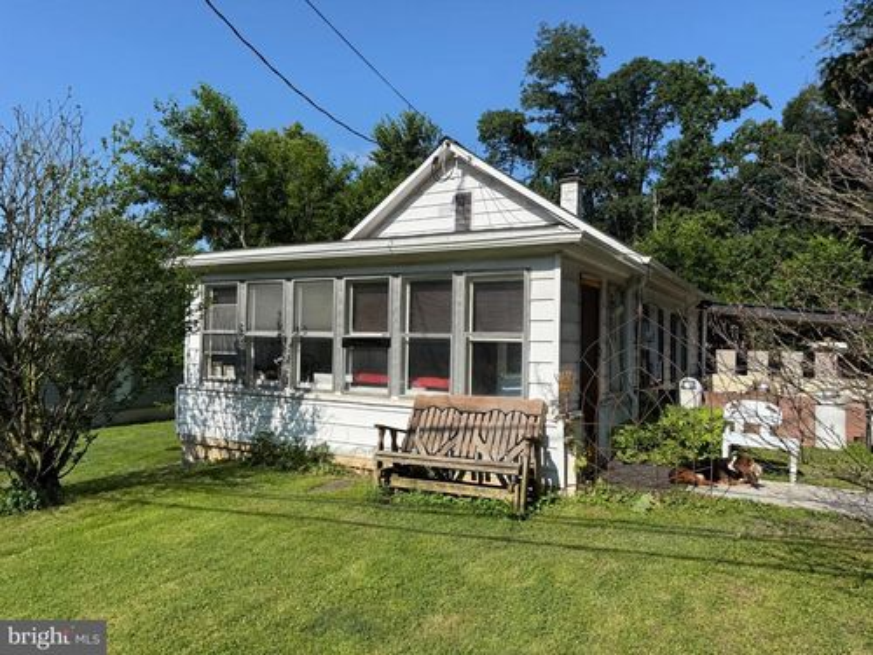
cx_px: 436
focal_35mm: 24
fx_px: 605
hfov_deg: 71.6
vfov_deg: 56.8
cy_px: 328
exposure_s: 1/4405
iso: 80
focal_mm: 6.76
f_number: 1.78
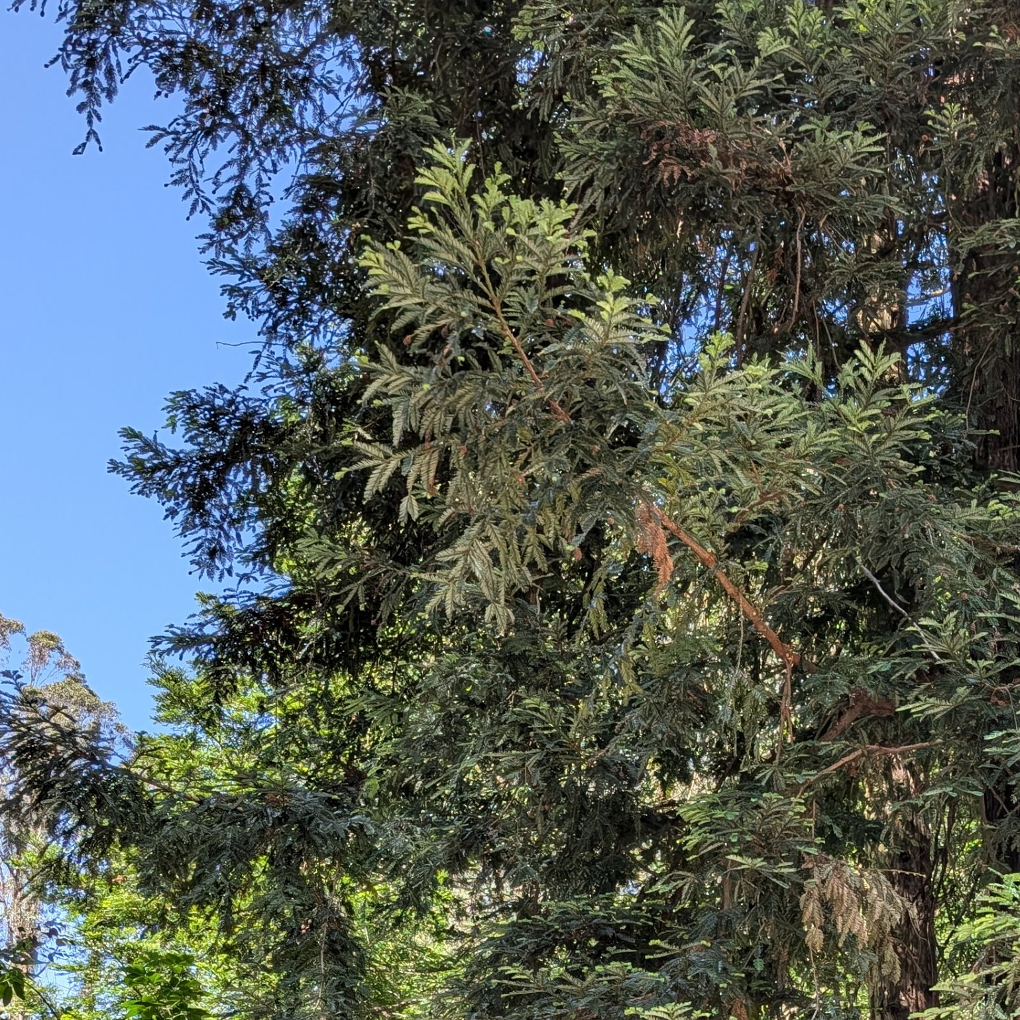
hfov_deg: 31.3
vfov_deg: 28.4
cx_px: 830
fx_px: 1767
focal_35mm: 53
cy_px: 1194
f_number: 1.68
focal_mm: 6.9
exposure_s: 1/276
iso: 20
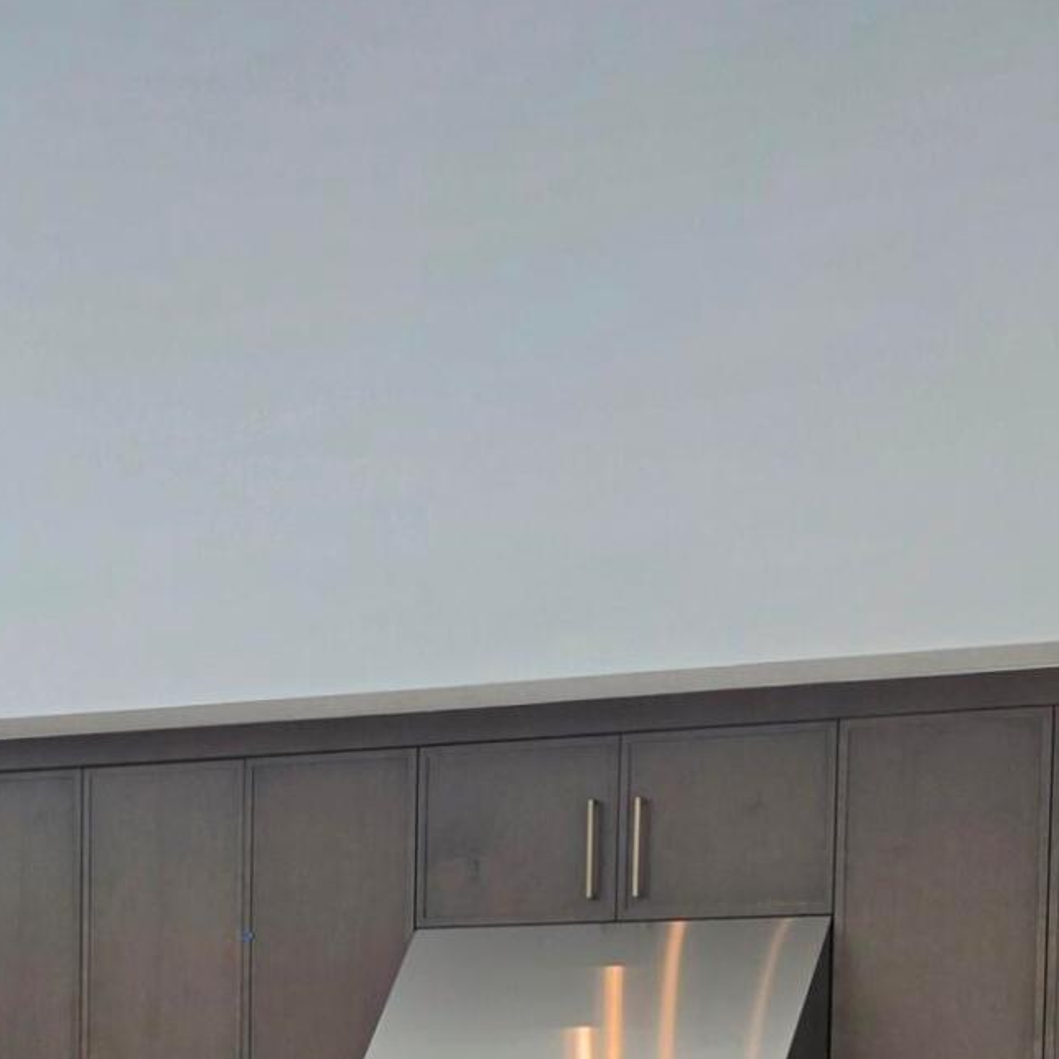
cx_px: 138
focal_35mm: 91
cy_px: 1298
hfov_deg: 18.8
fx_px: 3150
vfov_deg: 18.1
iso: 12
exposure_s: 1/120
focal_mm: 6.5
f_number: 1.4
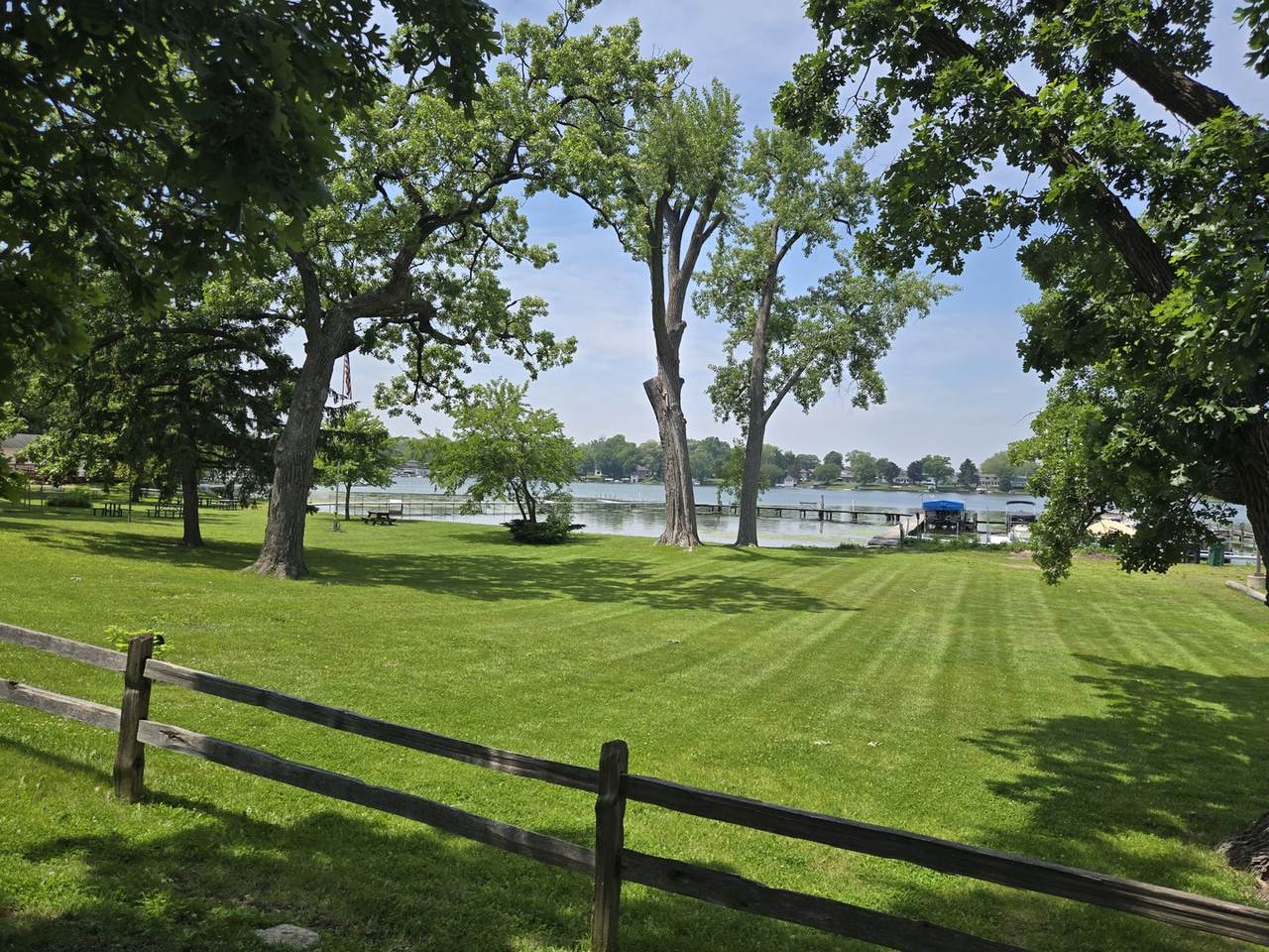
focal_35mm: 23
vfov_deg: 58.9
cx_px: 634
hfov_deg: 73.9
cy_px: 476
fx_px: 843
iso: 40
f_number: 1.8
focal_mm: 5.4
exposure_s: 1/2921
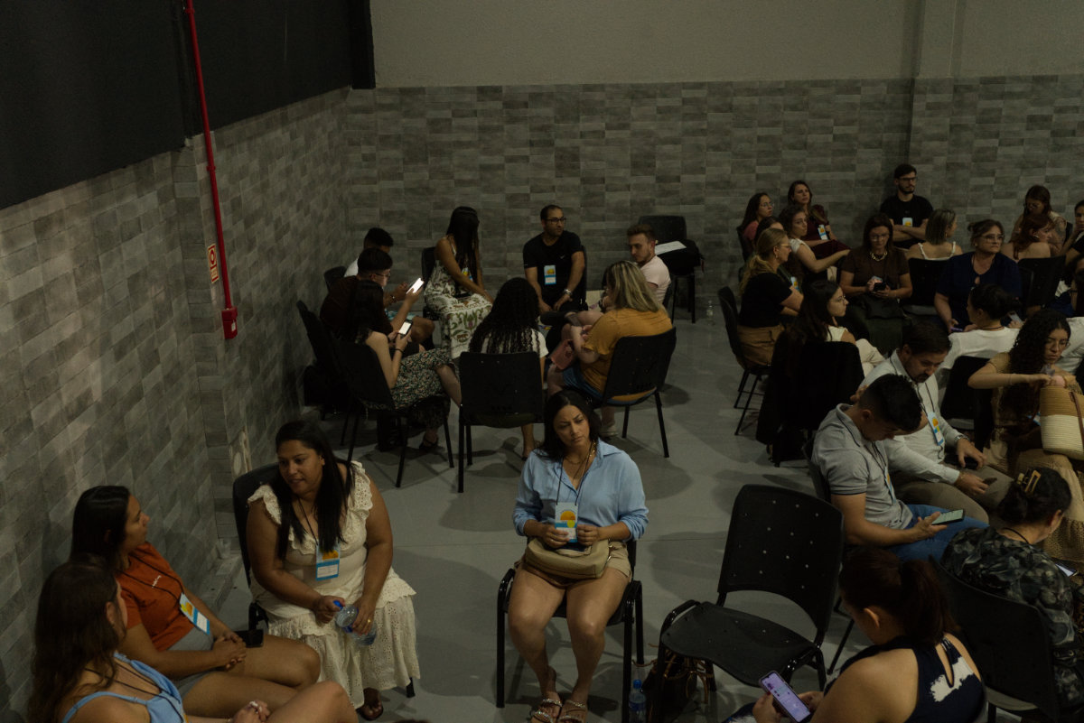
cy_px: 362
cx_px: 542
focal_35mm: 35
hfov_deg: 54.4
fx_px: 1054
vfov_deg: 37.9
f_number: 5.6
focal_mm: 35
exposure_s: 1/80
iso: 8000
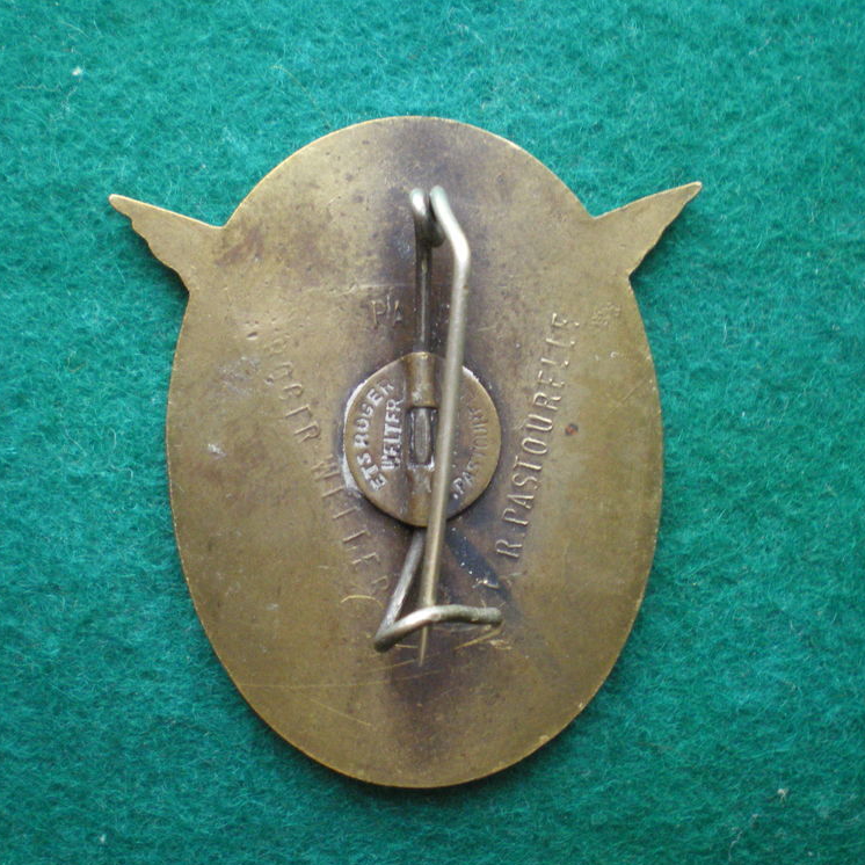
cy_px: 434
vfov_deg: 37.6
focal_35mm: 45
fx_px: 1272
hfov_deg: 37.5
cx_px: 380
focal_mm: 6.3
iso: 400
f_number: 3.1
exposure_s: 1/50
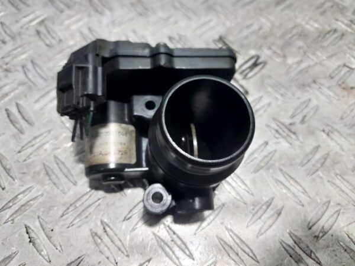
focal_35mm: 25
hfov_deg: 69.4
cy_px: 133
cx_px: 178
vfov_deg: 54.9
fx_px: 256
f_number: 1.8
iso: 50
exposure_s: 1/50
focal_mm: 5.23
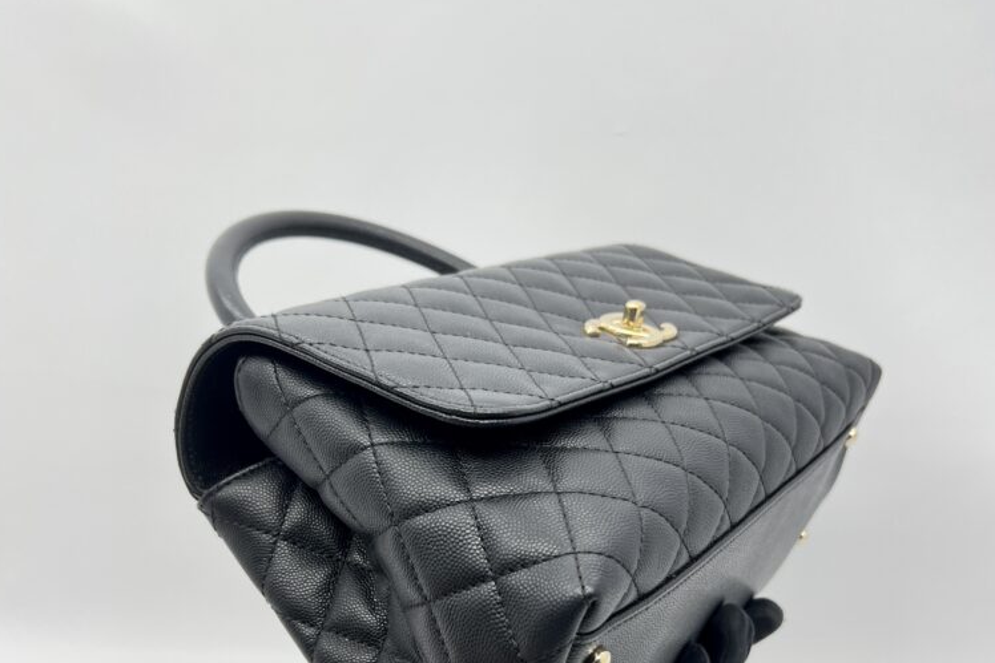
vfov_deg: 34.8
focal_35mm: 37
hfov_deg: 51.9
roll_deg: +0.4
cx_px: 495
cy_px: 535
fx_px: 1023
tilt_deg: -24.7
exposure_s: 1/100
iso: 40
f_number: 1.5
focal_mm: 5.7
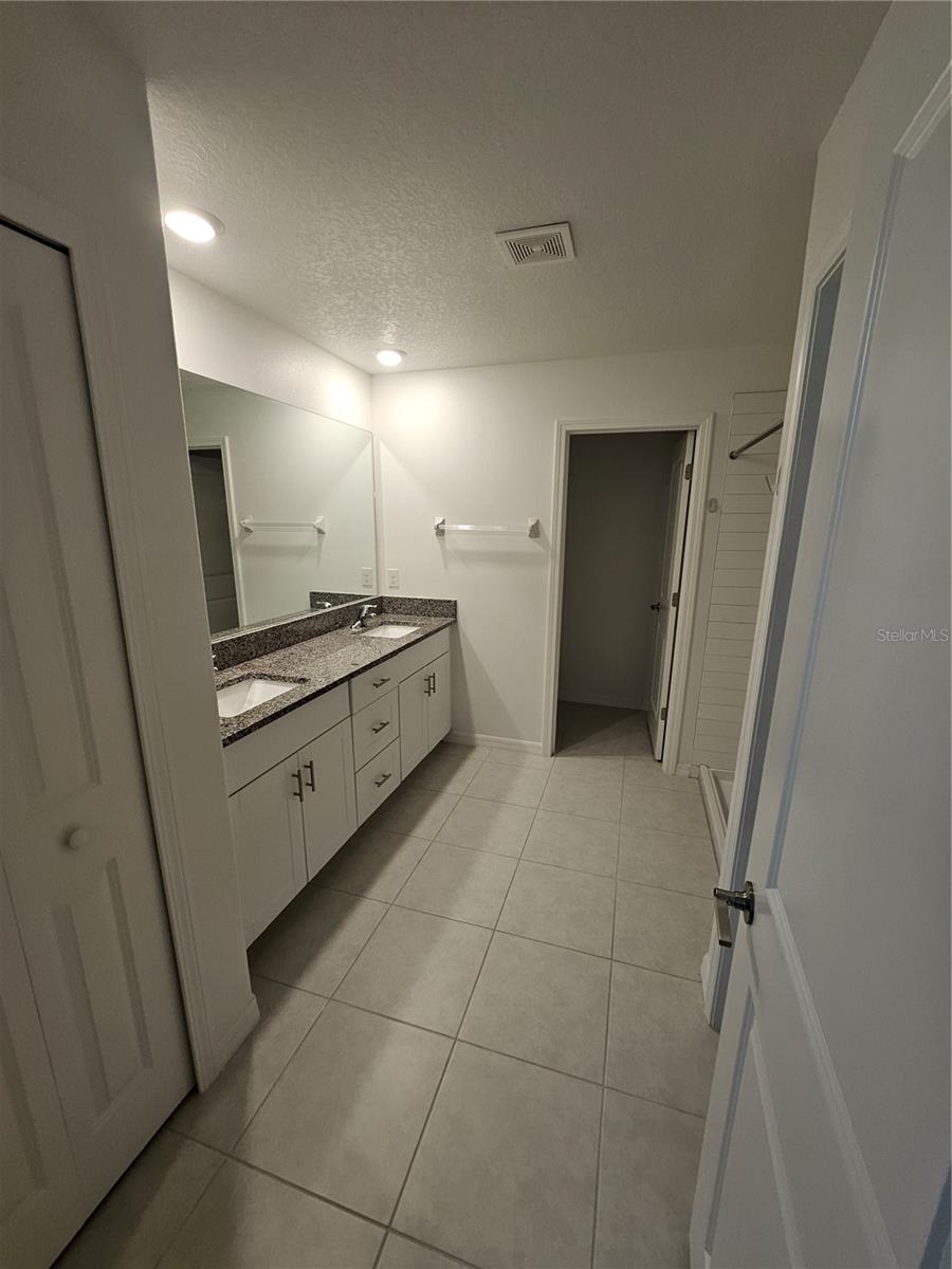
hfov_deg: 89.9
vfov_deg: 106.2
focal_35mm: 13
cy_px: 634
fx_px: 477
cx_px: 476
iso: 125
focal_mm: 1.7
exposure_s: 1/60
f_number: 2.2
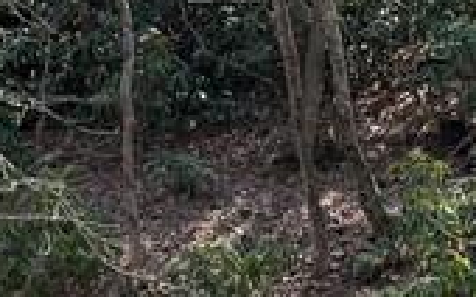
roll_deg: +0.3
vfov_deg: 8.5
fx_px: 1983
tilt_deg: -1.8
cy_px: 300
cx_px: 76
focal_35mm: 153
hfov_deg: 13.6
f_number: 1.78
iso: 100
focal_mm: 6.76
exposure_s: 1/878
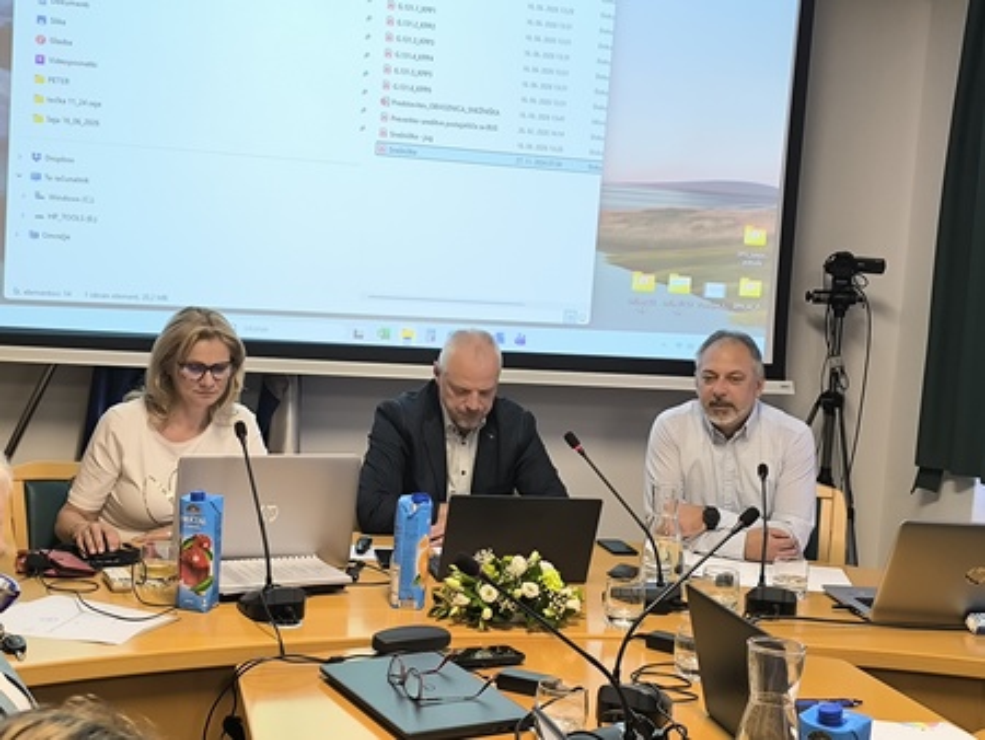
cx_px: 492
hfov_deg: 42.9
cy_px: 370
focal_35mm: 44
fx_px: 1253
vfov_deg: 32.9
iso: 640
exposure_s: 1/100
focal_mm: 6.14
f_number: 1.65
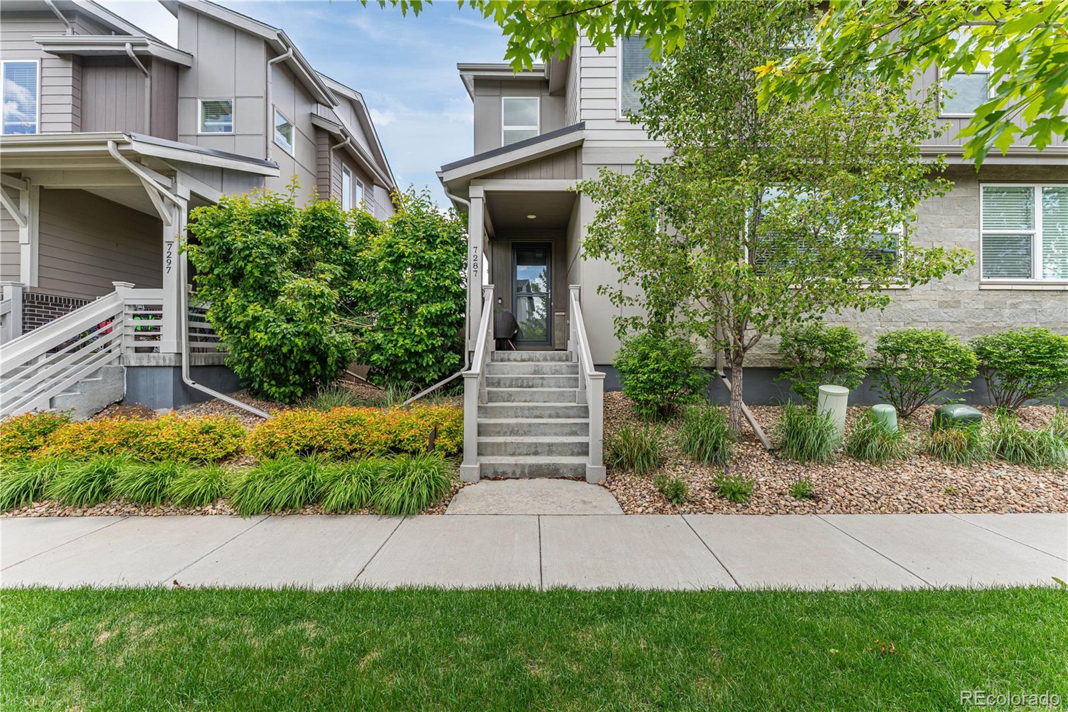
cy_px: 356
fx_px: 415
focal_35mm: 14
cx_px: 534
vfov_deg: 81.2
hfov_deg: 104.3
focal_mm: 14
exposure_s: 1/250
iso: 400
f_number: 9
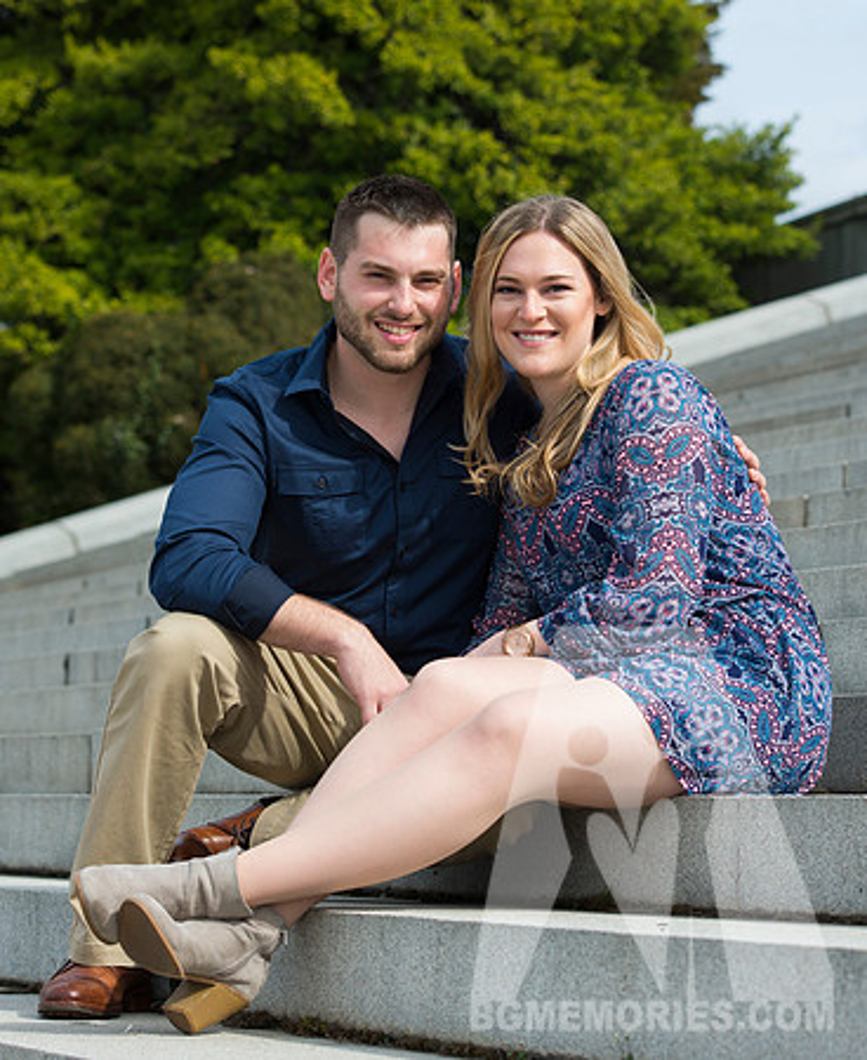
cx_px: 373
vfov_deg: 16.4
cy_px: 495
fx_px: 3675
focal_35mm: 116
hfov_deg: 13.5
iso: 160
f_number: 5.6
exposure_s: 1/500
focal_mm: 78
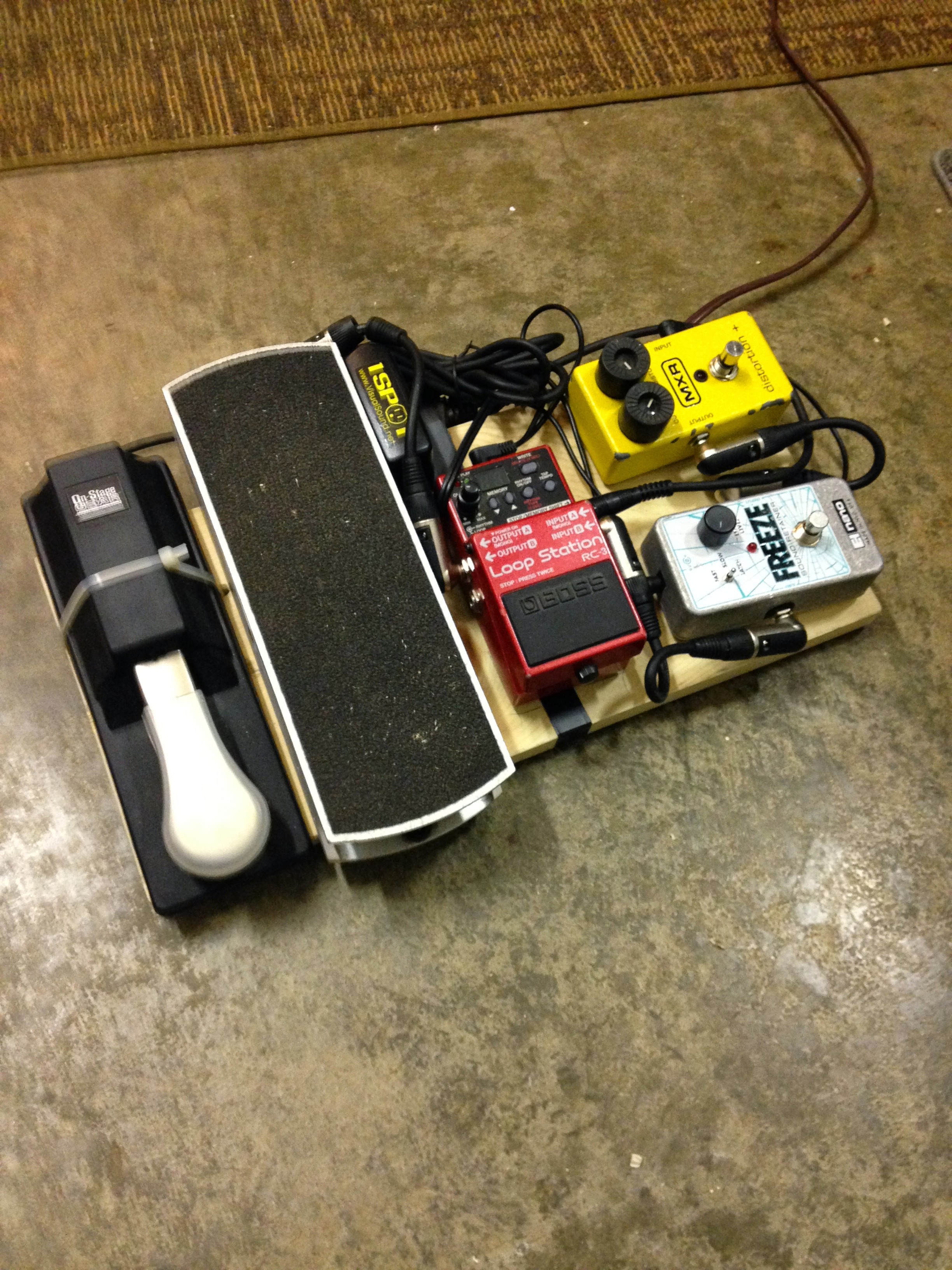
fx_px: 1210
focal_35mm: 33
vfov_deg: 55.4
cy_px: 635
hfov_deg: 42.9
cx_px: 476
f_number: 2.4
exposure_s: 1/20
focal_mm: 4.12
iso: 320
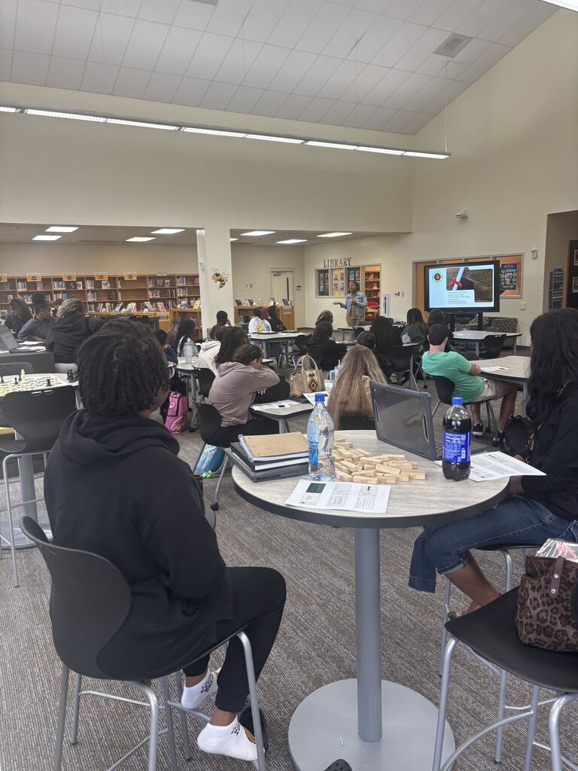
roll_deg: +1.8
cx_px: 289
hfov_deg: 53.1
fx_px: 579
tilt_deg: -6.5
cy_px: 386
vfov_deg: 67.3
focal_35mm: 26
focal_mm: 5.96
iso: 125
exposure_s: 1/120
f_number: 1.6
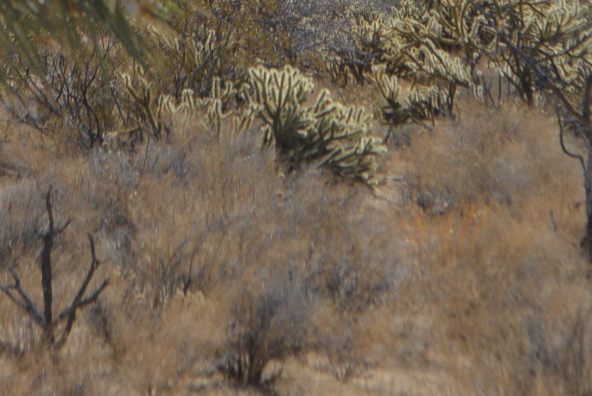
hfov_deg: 8.3
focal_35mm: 249
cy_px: -119
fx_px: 4090
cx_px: 337
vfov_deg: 5.5
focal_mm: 55
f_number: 8
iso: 400
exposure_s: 1/2000
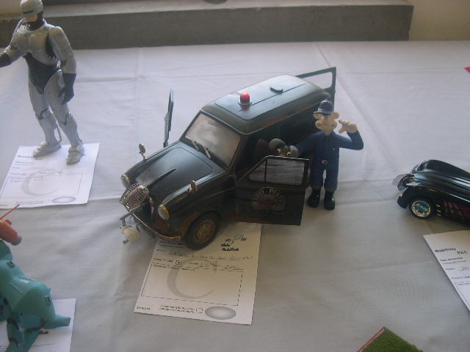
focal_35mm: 38
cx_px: 235
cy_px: 176
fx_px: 516
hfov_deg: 49.0
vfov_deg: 37.7
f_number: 2.8
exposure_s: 1/44.3
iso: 100
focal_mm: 8
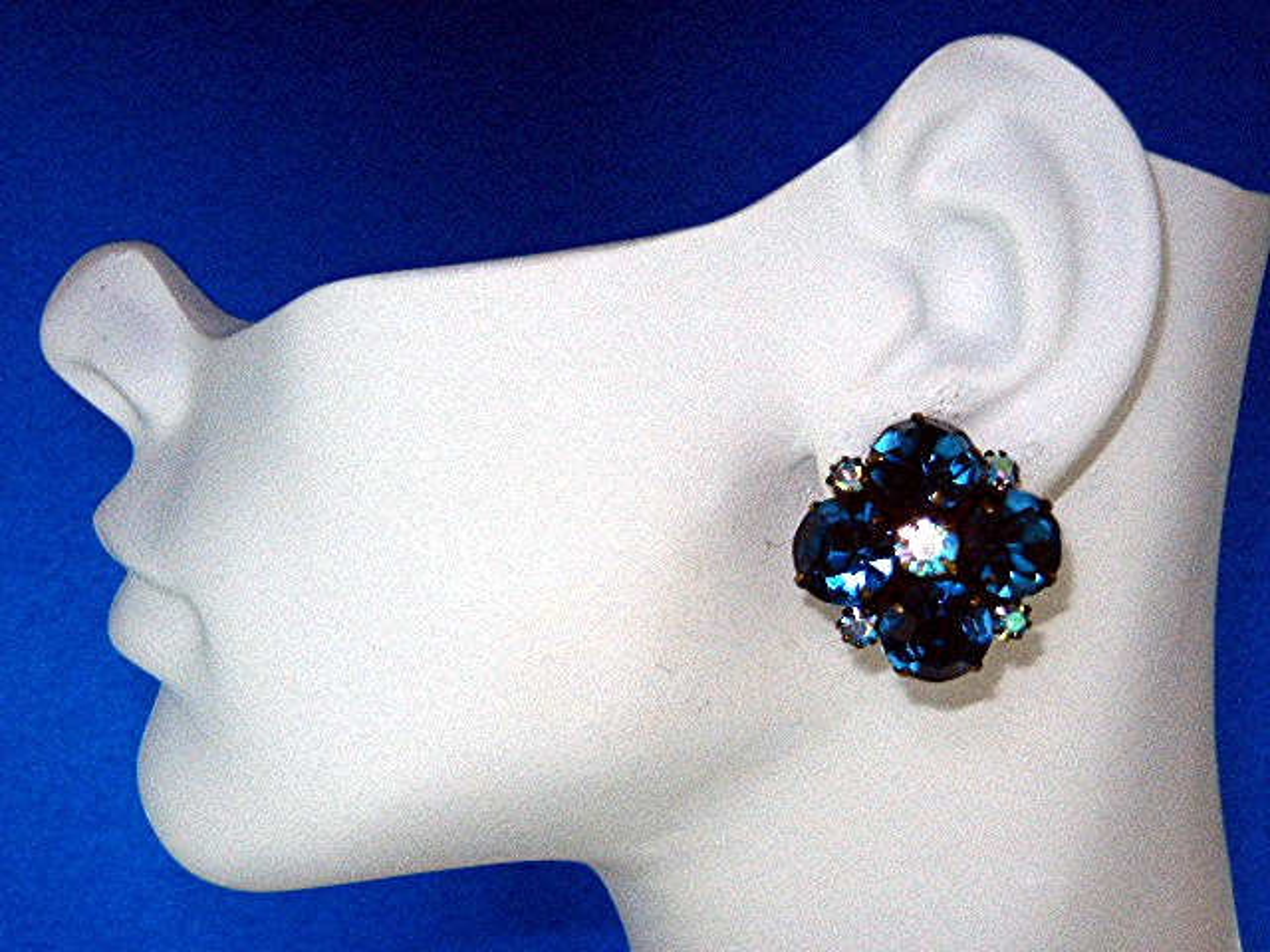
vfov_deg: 28.0
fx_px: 1908
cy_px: 476
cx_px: 635
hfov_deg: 36.8
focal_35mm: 52
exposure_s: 1/30
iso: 262
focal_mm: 9.3
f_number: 7.8
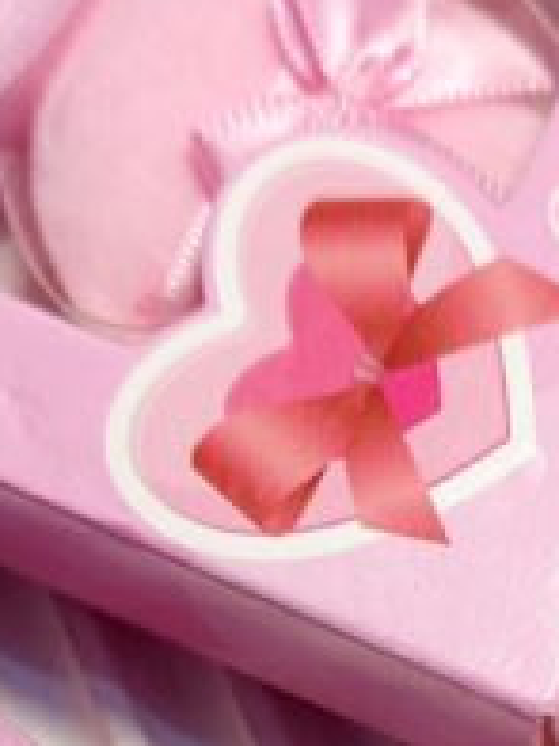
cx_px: 460
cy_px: 872
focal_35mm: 98
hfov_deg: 15.0
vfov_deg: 19.0
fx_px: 2110
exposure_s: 1/60
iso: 387
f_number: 1.7
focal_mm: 5.24
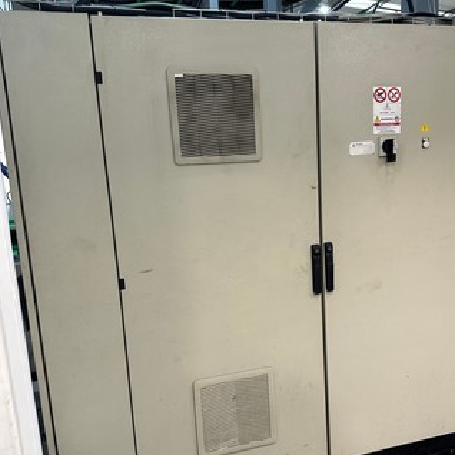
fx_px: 476
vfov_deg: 50.9
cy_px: 259
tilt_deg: -7.7
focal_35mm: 32
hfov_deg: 51.0
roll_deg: +4.0
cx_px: 255
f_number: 1.78
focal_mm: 6.86
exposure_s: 1/50
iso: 200
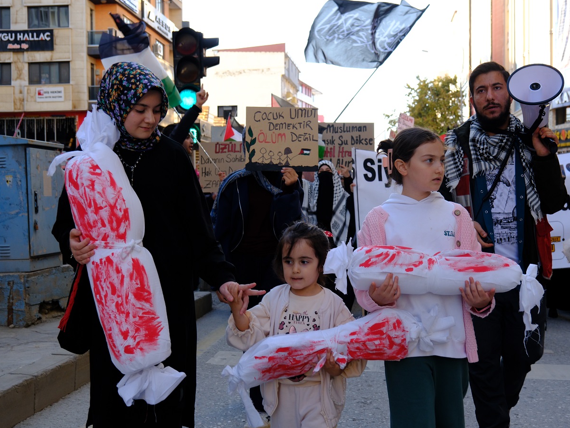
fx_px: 741
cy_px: 212
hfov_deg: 42.1
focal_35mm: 45
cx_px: 305
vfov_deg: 32.2
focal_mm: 27.5
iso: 400
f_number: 4.5
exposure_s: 1/250
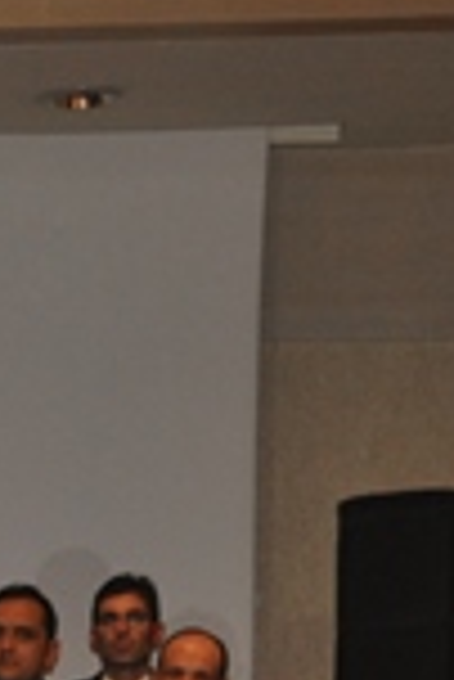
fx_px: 3229
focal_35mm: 171
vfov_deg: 11.8
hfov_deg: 7.5
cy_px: 777
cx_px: -602
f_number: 3.8
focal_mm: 27
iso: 800
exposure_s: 1/60
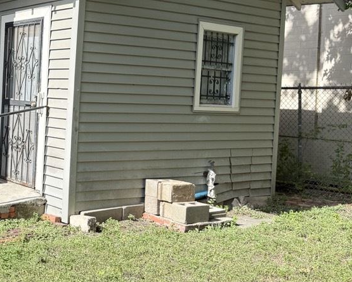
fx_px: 563
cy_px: 102
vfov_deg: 28.0
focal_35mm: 54
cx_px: -33
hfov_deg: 31.0
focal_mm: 6.76
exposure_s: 1/2053
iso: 80
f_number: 1.78
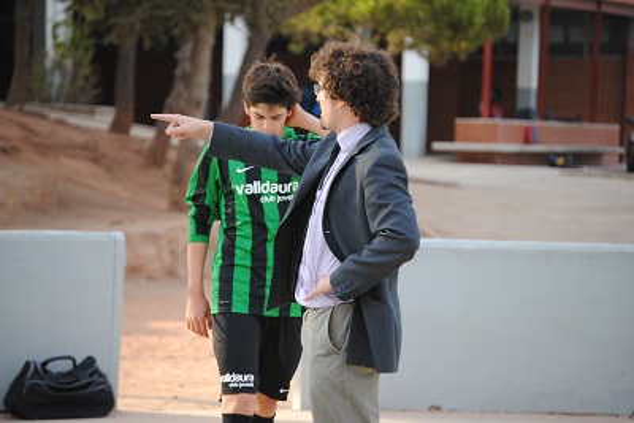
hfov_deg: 11.0
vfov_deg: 7.3
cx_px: 317
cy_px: 212
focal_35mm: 188
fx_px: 3303
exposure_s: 1/200
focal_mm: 125
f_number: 4.8
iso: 200
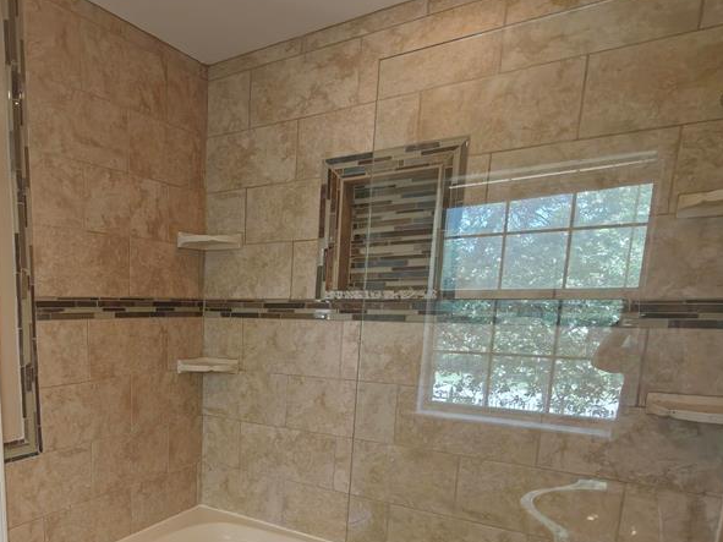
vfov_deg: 50.6
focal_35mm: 26
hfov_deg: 62.9
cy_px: 414
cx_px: 169
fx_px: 543
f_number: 2
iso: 1250
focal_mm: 2.3
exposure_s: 1/120
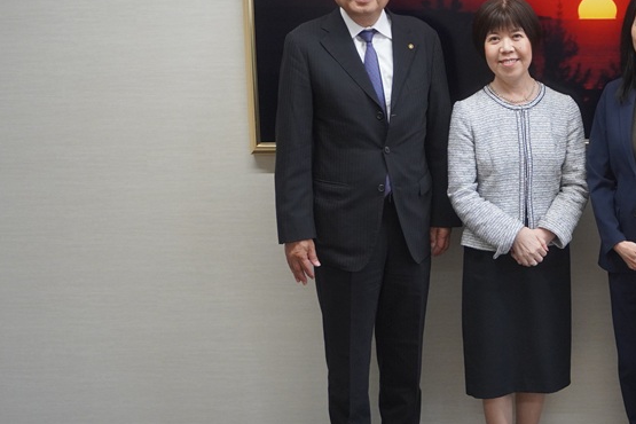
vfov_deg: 23.4
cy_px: 167
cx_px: 567
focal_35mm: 58
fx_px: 1023
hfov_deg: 32.8
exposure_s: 1/160
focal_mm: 21
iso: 1000
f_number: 4
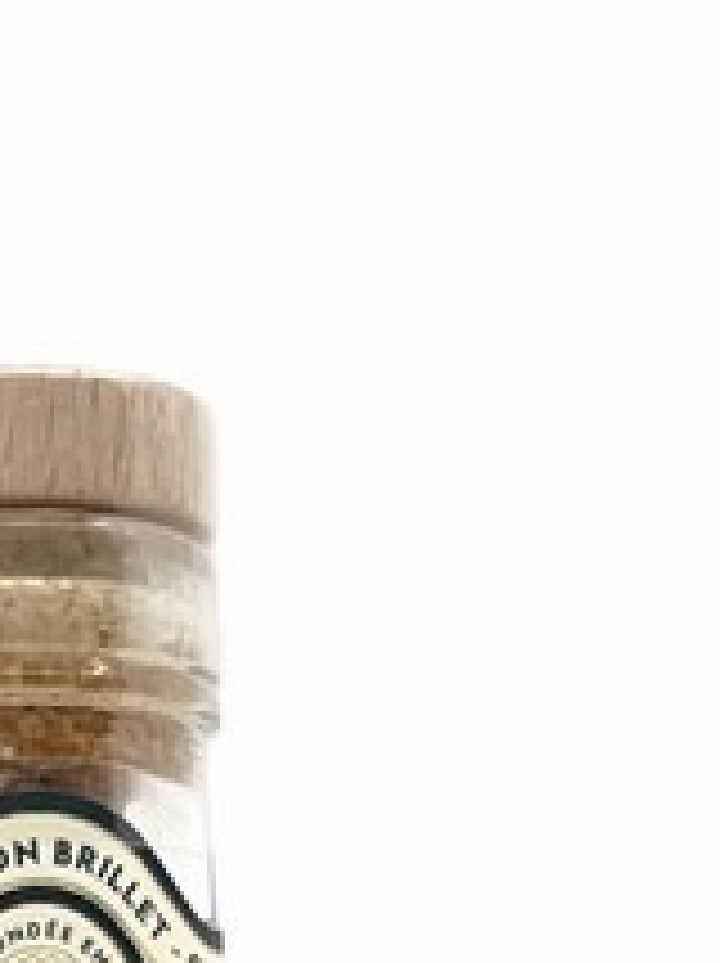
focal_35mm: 146
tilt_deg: +3.3
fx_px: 4057
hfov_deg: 10.1
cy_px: 1485
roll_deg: +0.0
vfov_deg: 12.8
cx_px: 32
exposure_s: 1/1086
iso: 50
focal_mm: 5.1
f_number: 1.6
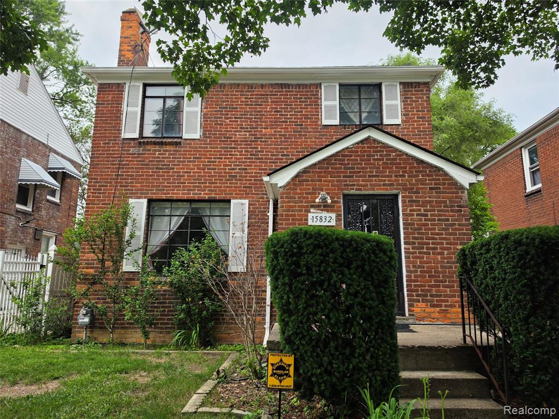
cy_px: 210
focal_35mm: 23
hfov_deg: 73.9
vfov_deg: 58.9
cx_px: 280
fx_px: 371
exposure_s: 1/3151
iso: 64
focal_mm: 6.5
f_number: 1.4
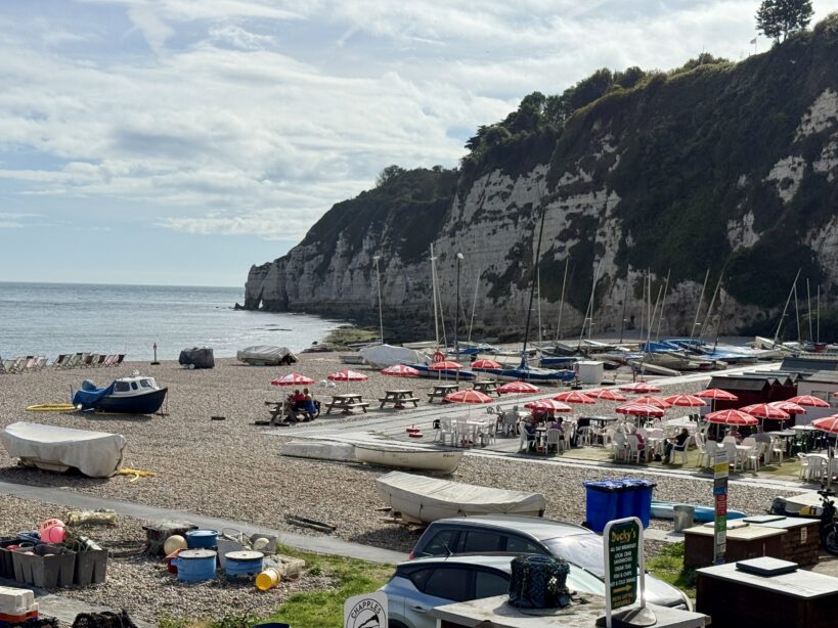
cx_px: 467
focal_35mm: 60
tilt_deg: -3.3
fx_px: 1452
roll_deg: -1.1
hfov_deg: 32.2
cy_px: 392
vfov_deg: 24.3
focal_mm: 6.76
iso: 50
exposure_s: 1/16129
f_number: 1.78
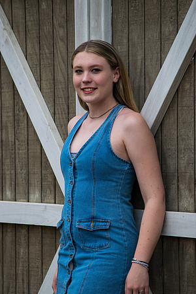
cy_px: 148
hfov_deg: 5.9
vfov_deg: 8.8
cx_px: 98
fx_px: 1918
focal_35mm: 235
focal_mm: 155
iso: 800
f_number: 5
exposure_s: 1/800
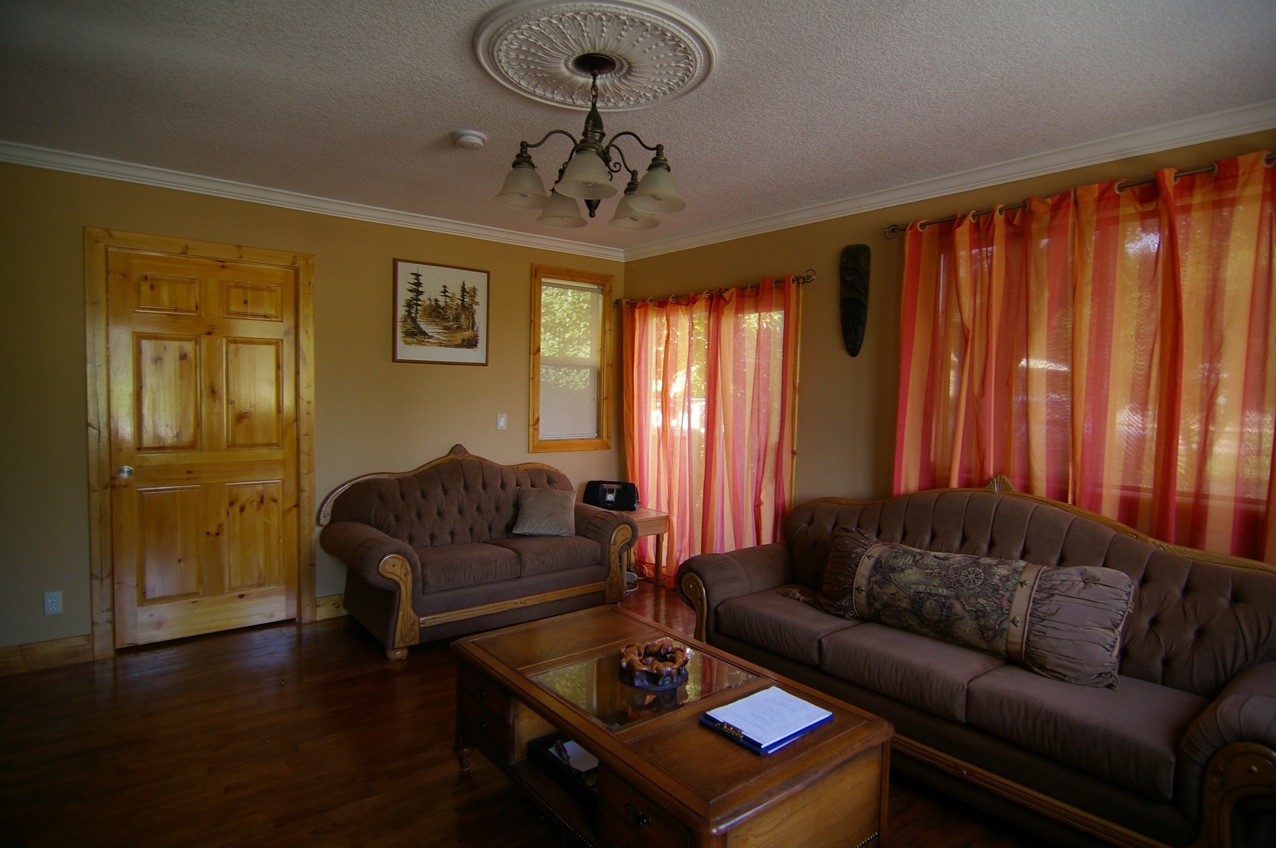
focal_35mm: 18
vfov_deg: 67.3
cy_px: 424
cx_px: 638
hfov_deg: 90.1
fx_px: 637
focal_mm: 12
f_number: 4
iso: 200
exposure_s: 1/20
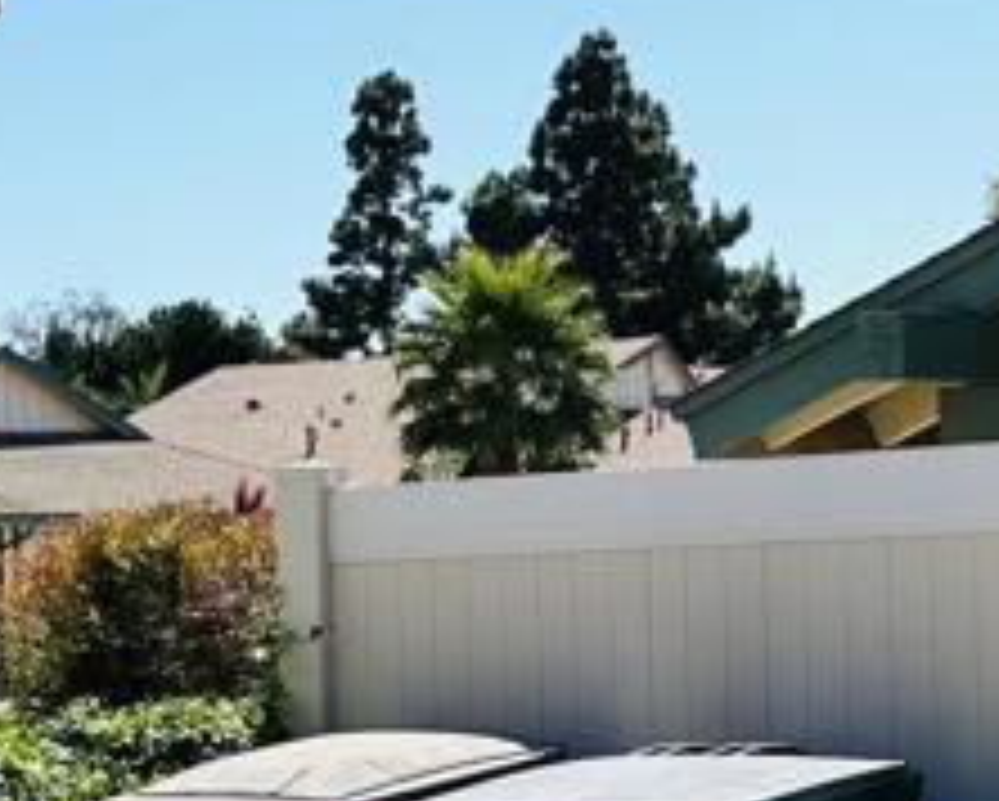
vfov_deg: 14.2
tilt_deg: -1.5
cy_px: 652
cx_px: 184
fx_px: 3196
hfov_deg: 17.6
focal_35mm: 108
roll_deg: +1.5
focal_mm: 6.86
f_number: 1.78
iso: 80
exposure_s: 1/4762
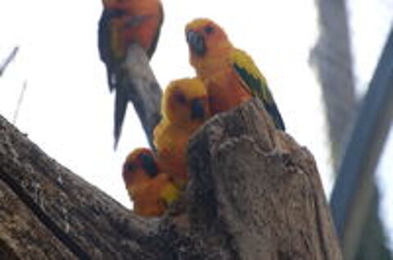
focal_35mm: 165
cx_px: 196
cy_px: 130
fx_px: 1796
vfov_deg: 8.3
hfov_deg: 12.5
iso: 250
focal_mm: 110
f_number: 5.6
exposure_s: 1/160
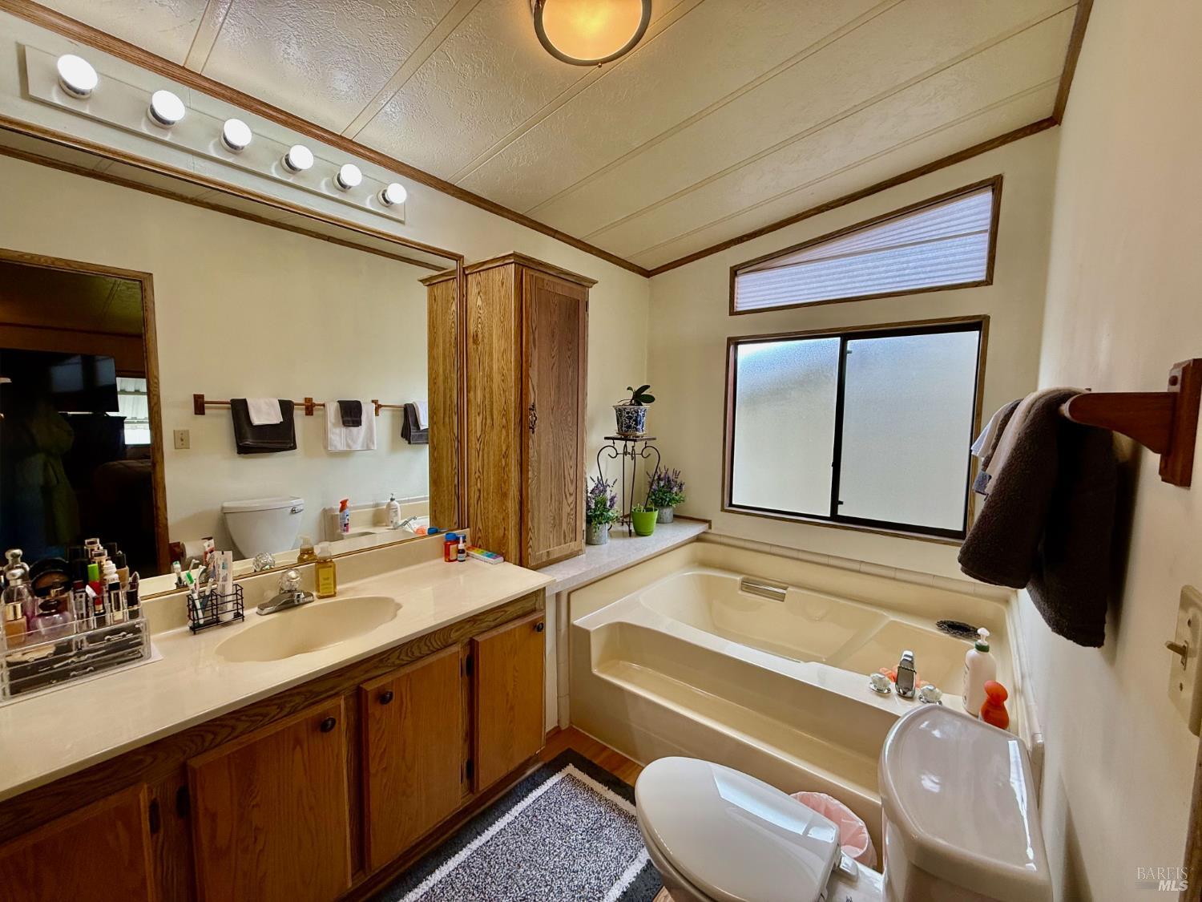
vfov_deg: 85.7
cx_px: 601
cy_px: 451
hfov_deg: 102.1
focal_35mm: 14
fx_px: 486
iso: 50
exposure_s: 1/120
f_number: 2.2
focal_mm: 2.22
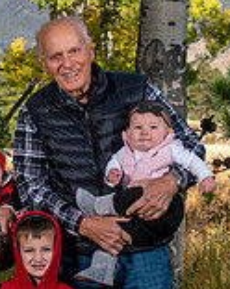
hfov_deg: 19.8
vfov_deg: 24.5
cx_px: 32
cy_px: 254
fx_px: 649
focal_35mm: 76
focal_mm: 28
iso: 100
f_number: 3.2
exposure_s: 1/1250
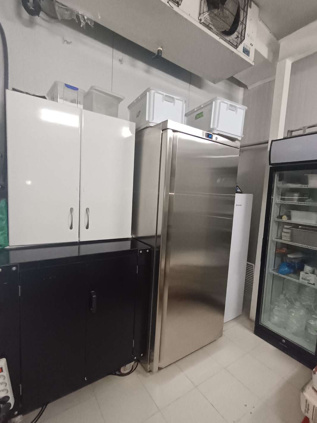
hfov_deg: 71.5
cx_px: 167
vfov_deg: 87.7
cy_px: 216
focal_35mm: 18
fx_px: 220
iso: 723
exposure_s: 1/33.3
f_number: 2.2
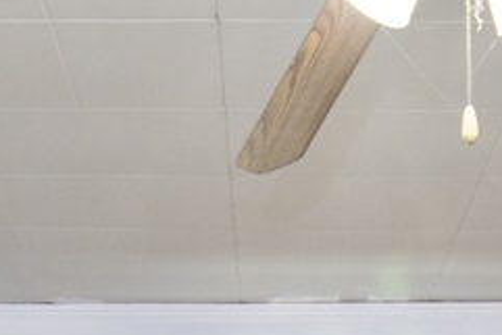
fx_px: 978
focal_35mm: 70
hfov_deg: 28.7
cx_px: 292
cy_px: 661
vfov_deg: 15.6
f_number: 3.5
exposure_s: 1/60
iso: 800
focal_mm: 11
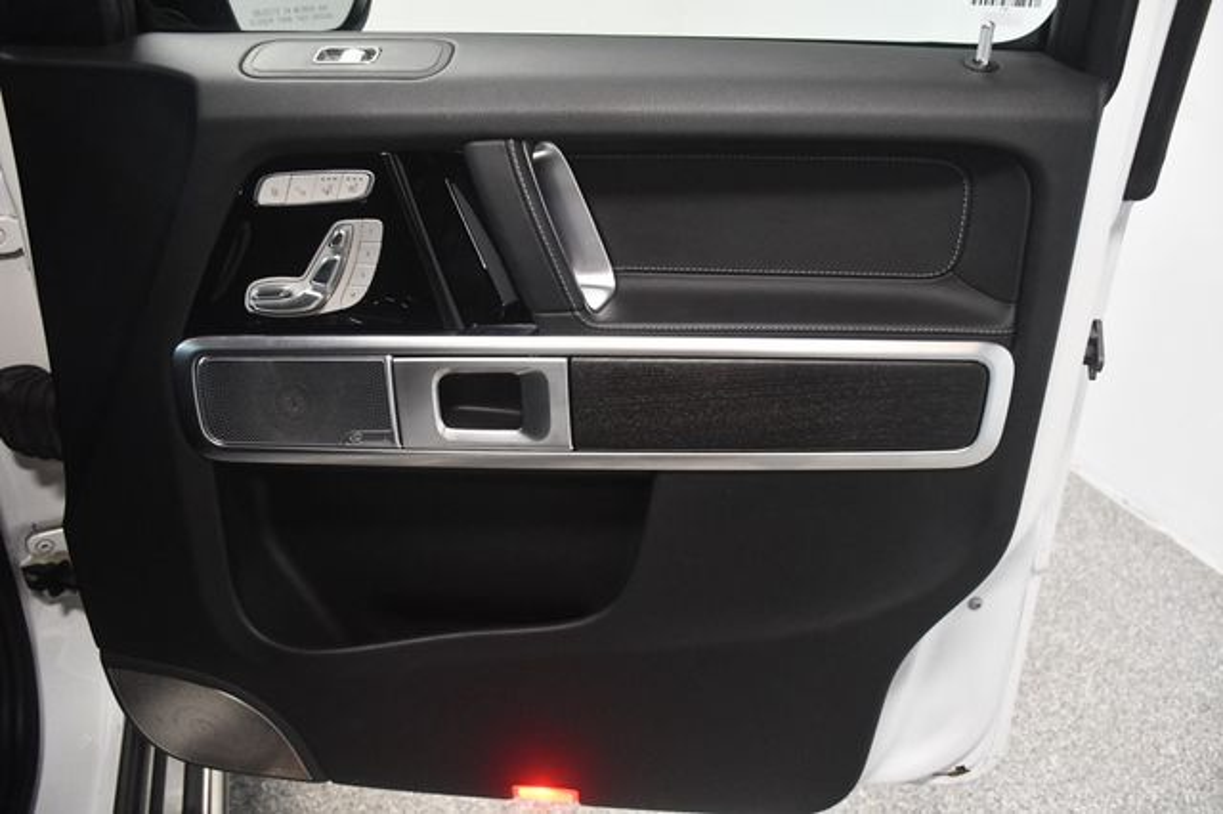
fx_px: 1019
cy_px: 407
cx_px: 612
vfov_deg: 43.6
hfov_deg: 62.0
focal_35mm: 30
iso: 3200
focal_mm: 20
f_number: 3.5
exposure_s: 1/100
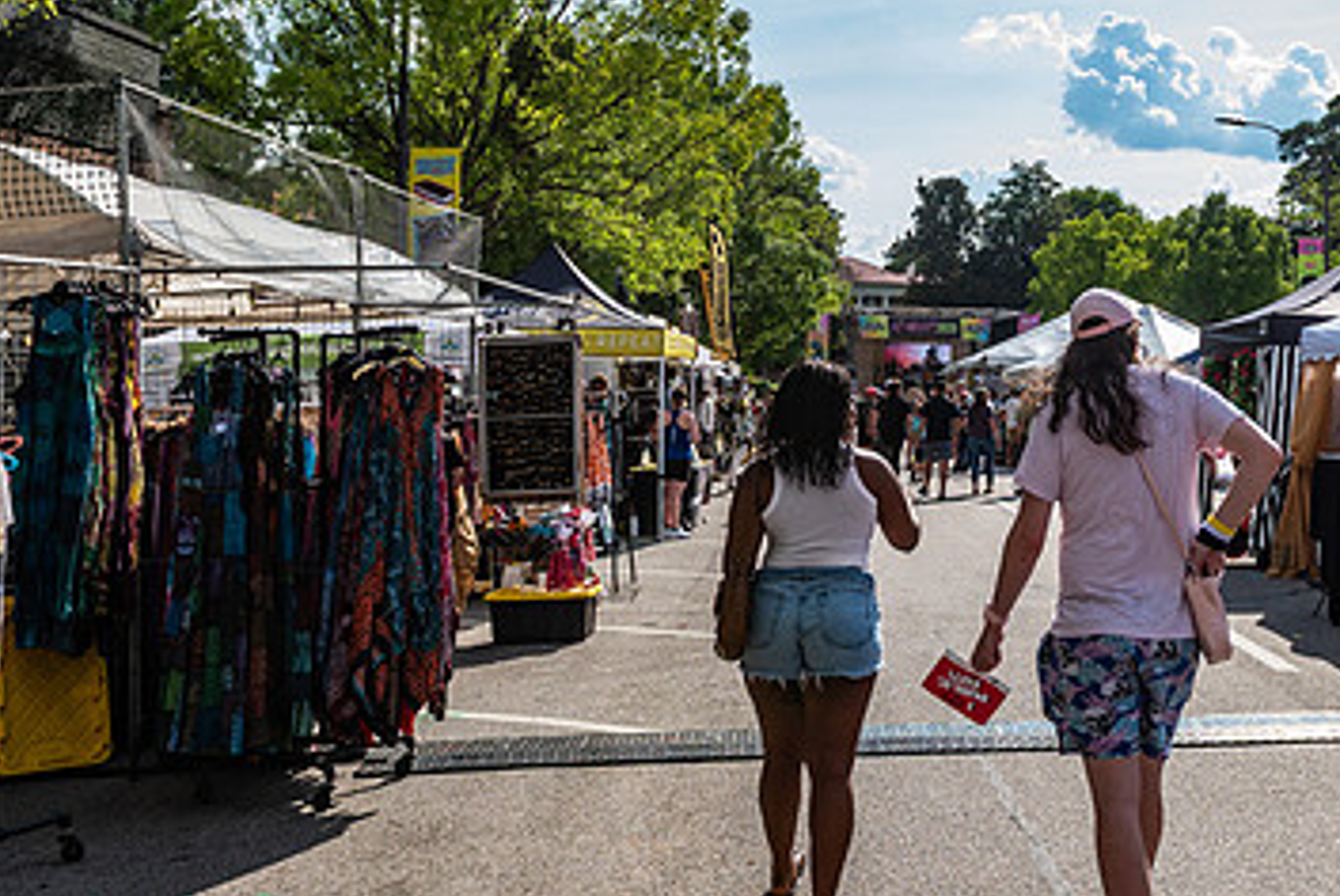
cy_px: 251
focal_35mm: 43
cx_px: 929
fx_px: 1602
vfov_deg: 30.8
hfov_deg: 44.5
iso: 200
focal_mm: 24
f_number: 4.5
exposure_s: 1/1250
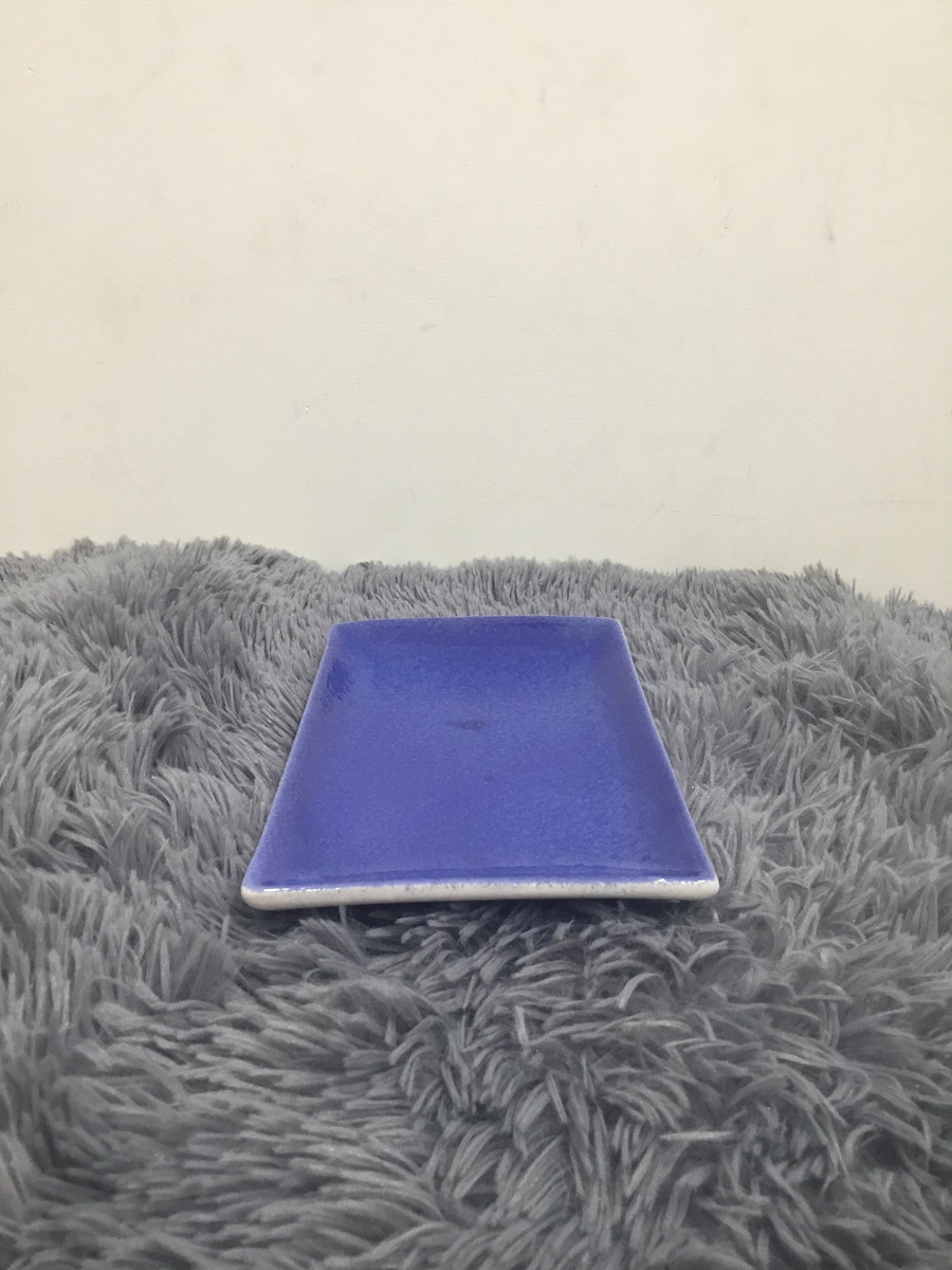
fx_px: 1137
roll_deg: +1.1
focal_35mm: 31
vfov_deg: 58.4
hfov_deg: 45.4
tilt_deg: -14.3
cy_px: 635
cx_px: 476
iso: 100
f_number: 2.4
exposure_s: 1/33
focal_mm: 3.3
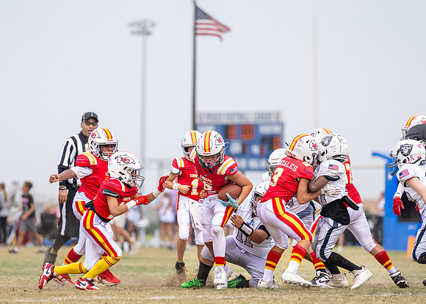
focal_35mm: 300
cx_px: 199
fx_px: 3629
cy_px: 198
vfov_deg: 4.8
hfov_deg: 6.7
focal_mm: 200
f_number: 2.8
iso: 160
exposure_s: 1/2500
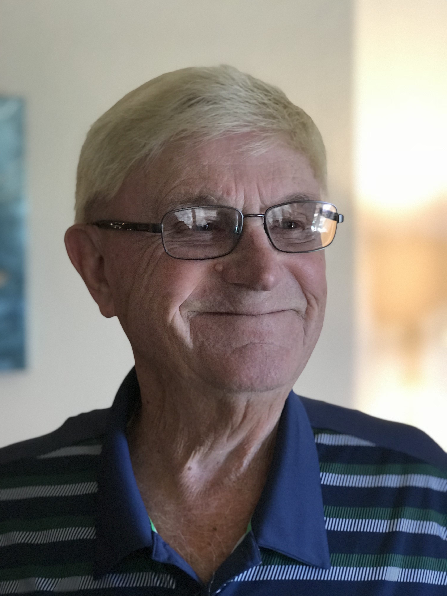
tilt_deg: -3.6
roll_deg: +0.5
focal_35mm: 57
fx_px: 981
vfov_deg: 33.8
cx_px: 224
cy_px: 298
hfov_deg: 25.7
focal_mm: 6.6
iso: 320
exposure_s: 1/60
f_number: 2.8
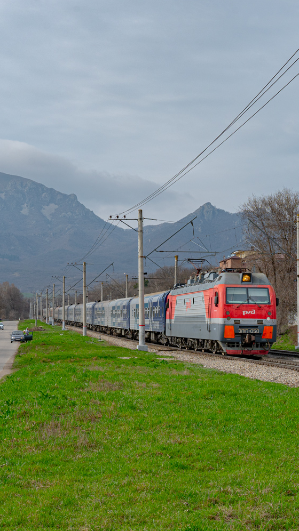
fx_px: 1001
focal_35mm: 71
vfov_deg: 29.8
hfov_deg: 17.0
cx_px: 143
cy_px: 266
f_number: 9
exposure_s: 1/640
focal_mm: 45
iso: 320
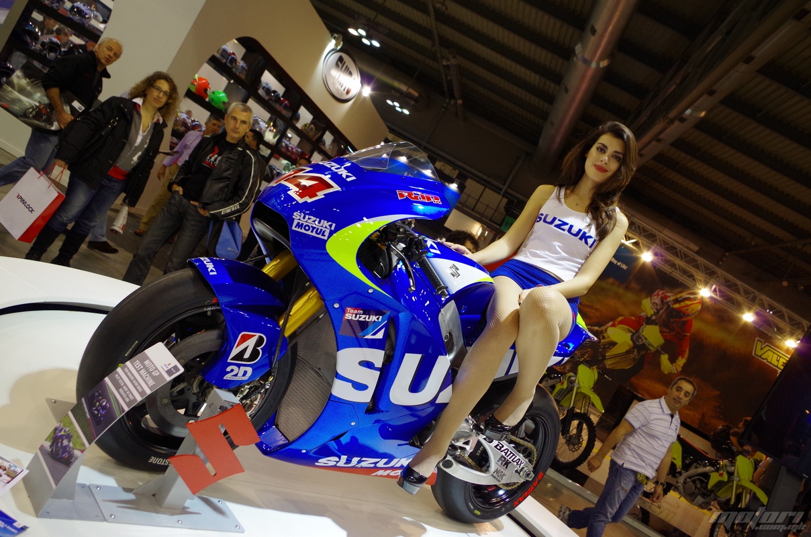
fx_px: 697
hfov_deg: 60.4
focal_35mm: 31
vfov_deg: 42.1
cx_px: 406
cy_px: 268
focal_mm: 21.25
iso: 800
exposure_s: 1/160
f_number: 5
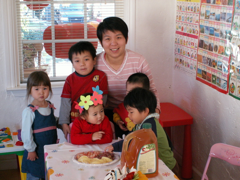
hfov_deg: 30.3
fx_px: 444
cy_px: 90
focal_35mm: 64
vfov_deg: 22.9
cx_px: 120
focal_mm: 10.74
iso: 160
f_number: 3.2
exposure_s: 1/25
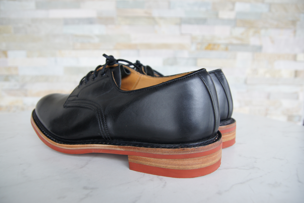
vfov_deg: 50.4
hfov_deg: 70.5
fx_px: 215
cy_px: 102
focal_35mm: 26
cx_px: 152
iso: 200
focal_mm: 17
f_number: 3.5
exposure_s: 1/40
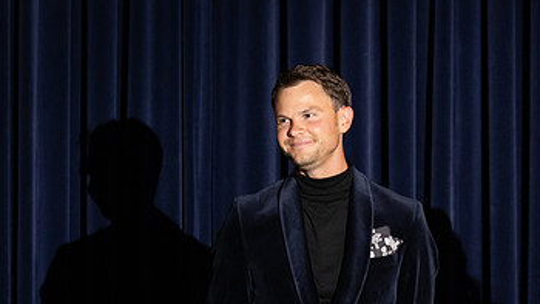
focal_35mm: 267
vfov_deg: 4.5
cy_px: 281
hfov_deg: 8.1
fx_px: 3824
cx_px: 432
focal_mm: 103
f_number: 4.5
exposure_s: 1/200
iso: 2500
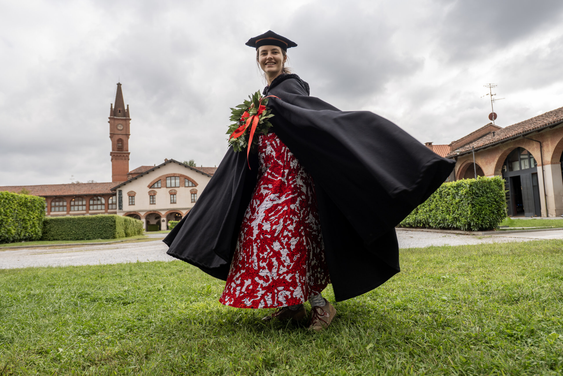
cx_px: 282
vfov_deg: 53.1
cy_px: 188
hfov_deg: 73.7
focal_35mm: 24
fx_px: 375
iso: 100
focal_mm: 24
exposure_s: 1/320
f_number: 6.3
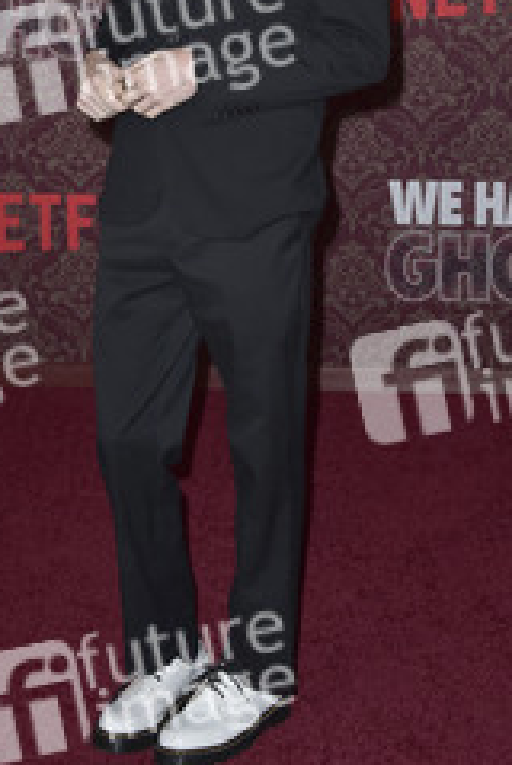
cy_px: 208
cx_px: 226
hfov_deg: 14.1
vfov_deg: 20.9
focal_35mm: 97
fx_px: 2063
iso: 400
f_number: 6.3
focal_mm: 58
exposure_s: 1/250
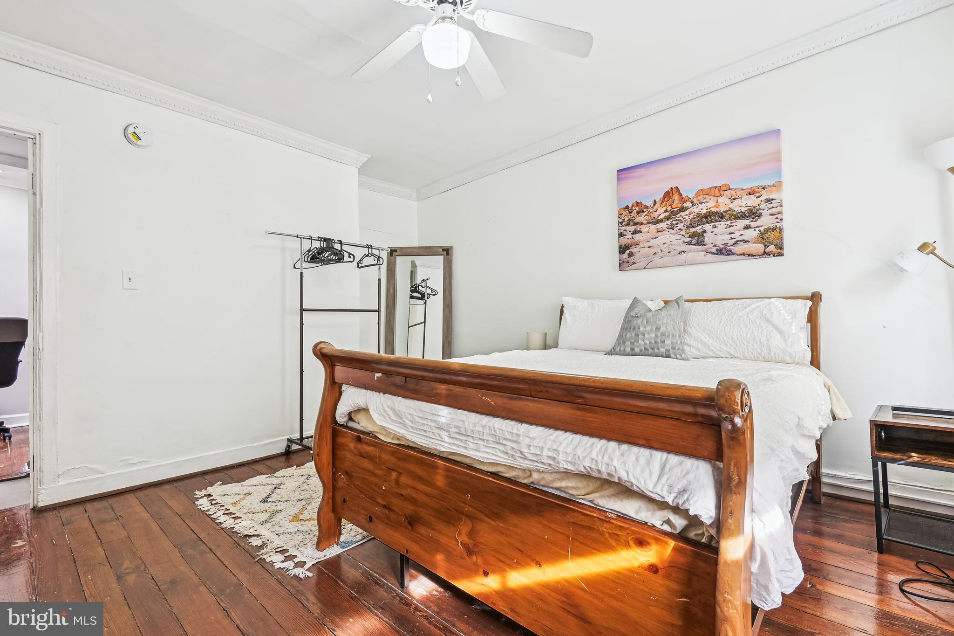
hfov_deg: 96.8
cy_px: 318
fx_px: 424
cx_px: 477
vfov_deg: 73.7
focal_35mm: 16
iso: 125
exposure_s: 1/2.5
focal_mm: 16
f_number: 8
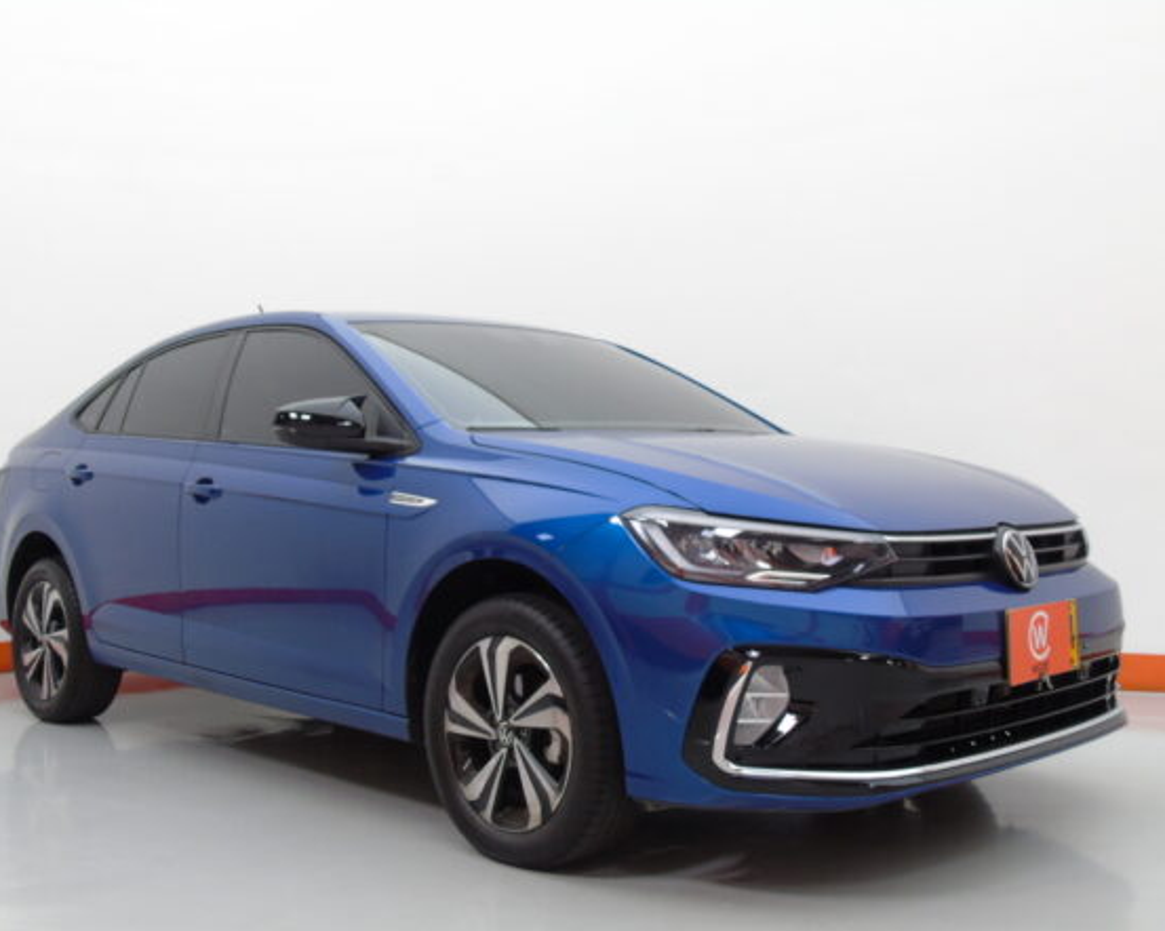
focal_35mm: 36
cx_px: 558
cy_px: 466
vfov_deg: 41.1
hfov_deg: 50.3
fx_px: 1241
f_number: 3.8
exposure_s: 1/30
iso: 160
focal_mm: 6.1
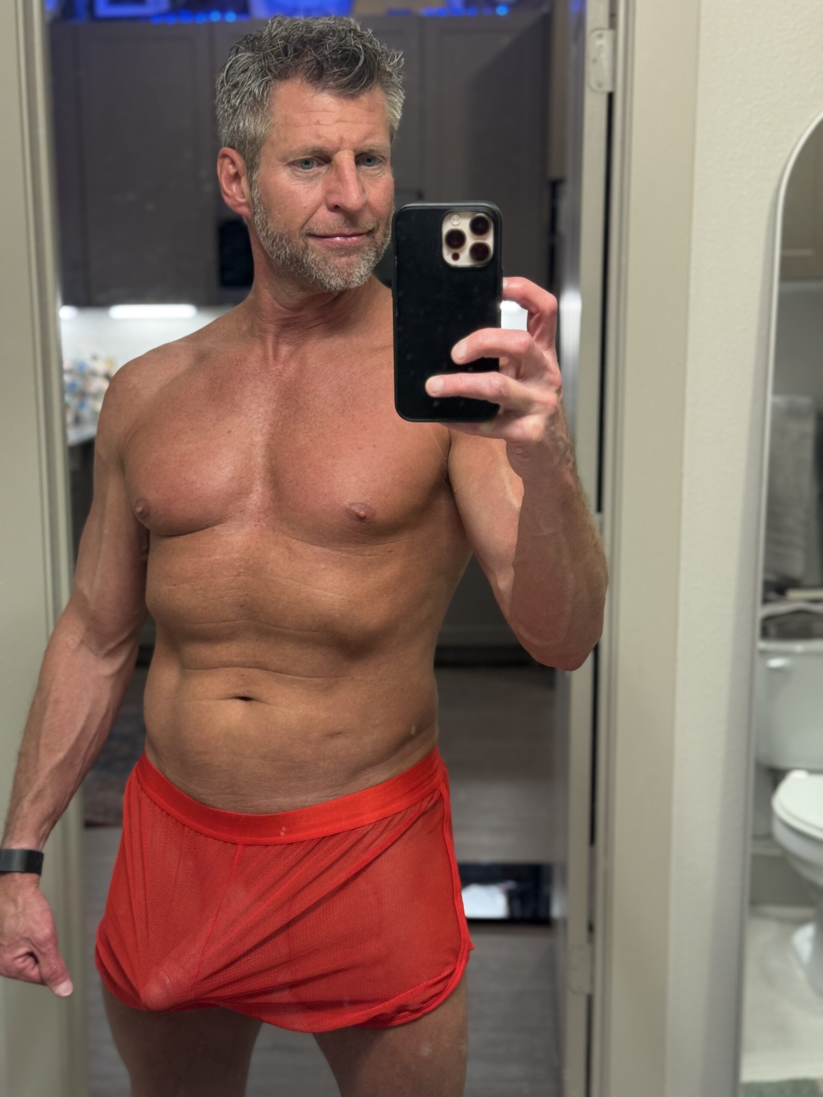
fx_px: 1522
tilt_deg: -10.6
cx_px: 412
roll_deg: +0.3
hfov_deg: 30.3
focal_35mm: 48
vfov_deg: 39.7
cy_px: 548
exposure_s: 1/60
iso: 100
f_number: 1.78
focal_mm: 6.76
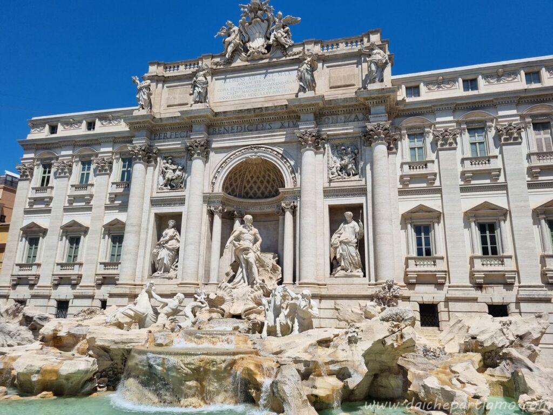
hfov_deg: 67.3
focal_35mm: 26
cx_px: 276
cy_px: 208
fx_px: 415
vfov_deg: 53.1
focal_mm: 5.4
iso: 50
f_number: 1.8
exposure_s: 1/4752
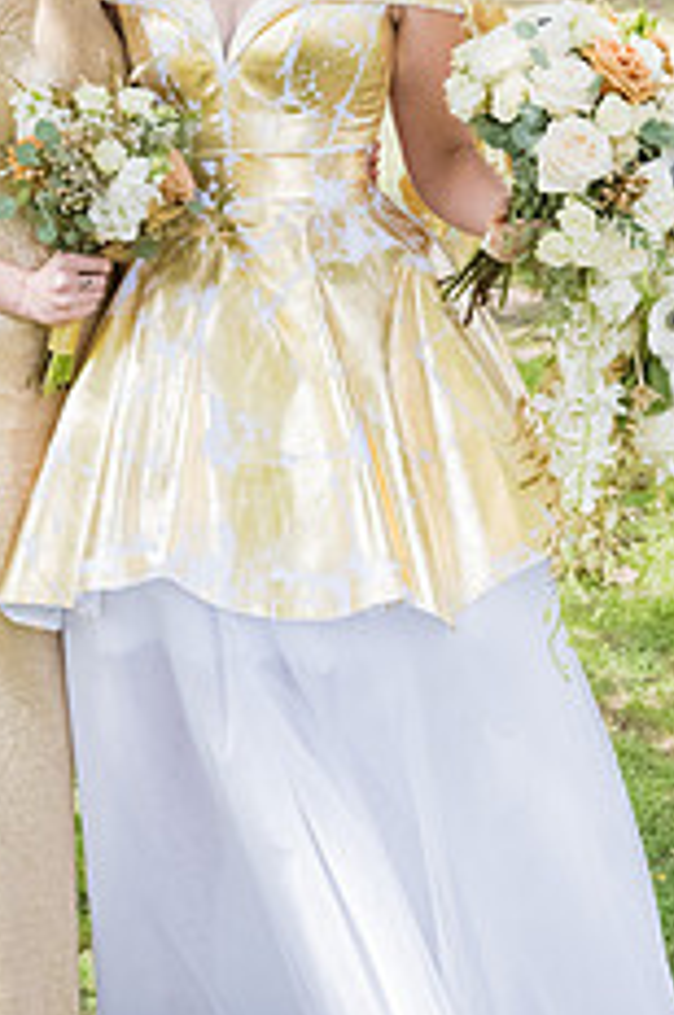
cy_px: 293
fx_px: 3830
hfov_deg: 10.0
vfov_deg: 15.1
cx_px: 236
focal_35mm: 136
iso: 1250
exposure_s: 1/1000
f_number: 5.6
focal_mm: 70
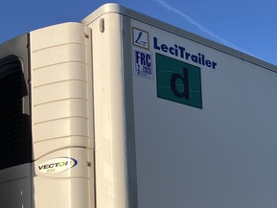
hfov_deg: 29.3
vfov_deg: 22.7
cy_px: 209
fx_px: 496
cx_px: 273
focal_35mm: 62
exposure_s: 1/1736
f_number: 1.8
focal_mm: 3.99
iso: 32
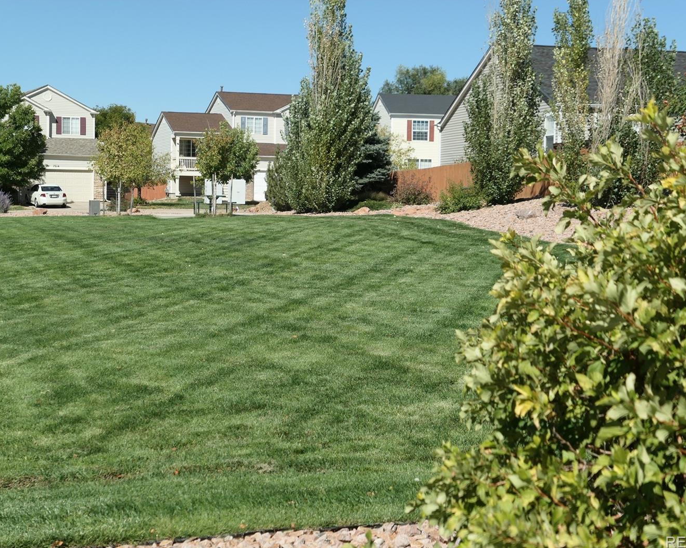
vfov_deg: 21.3
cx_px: 333
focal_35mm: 72
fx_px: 1462
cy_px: 275
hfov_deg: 26.4
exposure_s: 1/1600
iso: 125
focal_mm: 23
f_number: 3.5
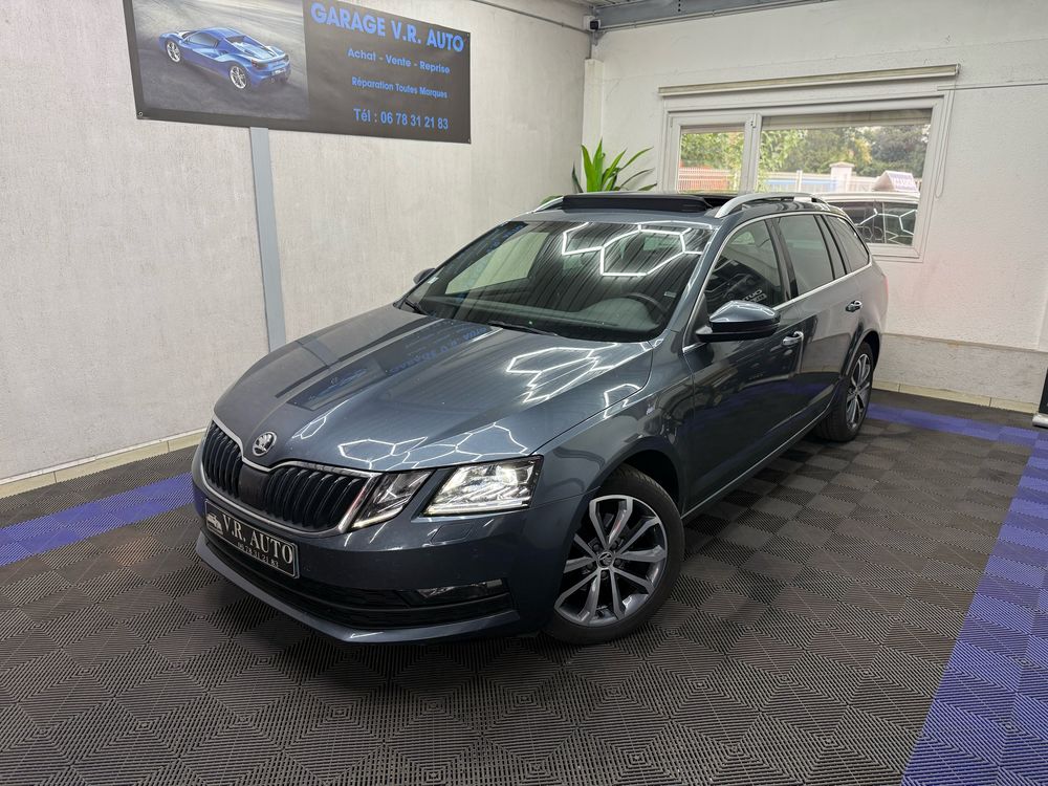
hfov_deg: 71.6
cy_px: 393
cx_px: 524
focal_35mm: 24
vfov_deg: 56.8
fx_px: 727
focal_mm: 6.76
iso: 160
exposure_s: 1/100
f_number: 1.78
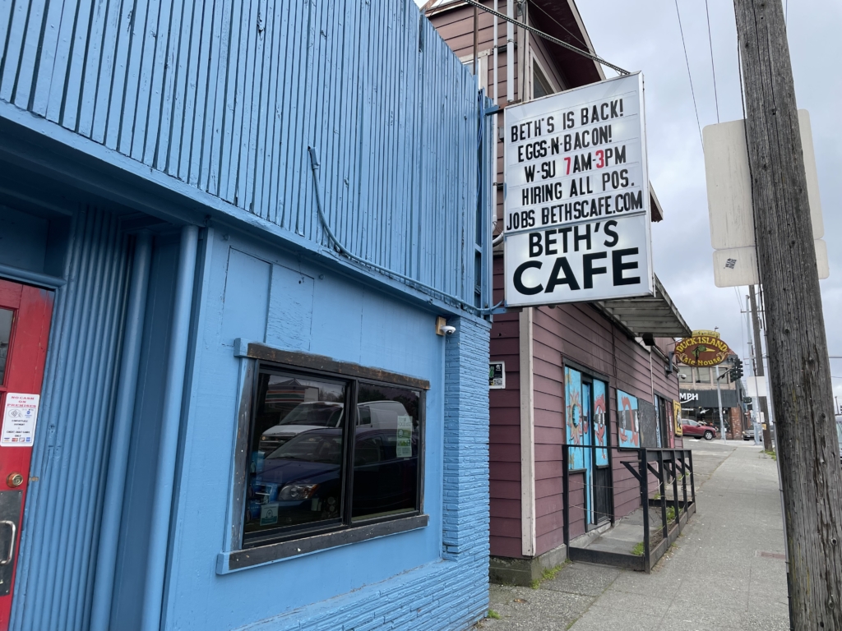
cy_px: 316
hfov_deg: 67.3
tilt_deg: +11.5
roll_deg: -2.1
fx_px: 632
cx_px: 421
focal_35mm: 26
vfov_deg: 53.1
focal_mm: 4.2
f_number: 1.6
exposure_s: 1/567
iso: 32
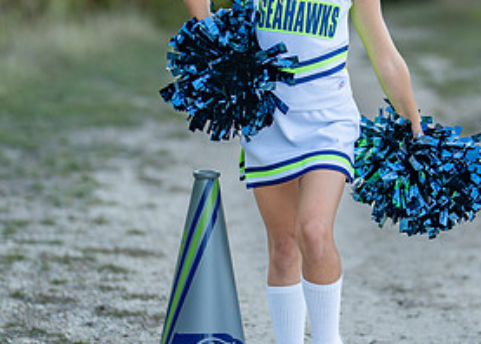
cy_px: 143
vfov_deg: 10.6
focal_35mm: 135
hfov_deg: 14.8
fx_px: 1845
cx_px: 317
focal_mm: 50
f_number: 1.2
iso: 100
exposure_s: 1/800
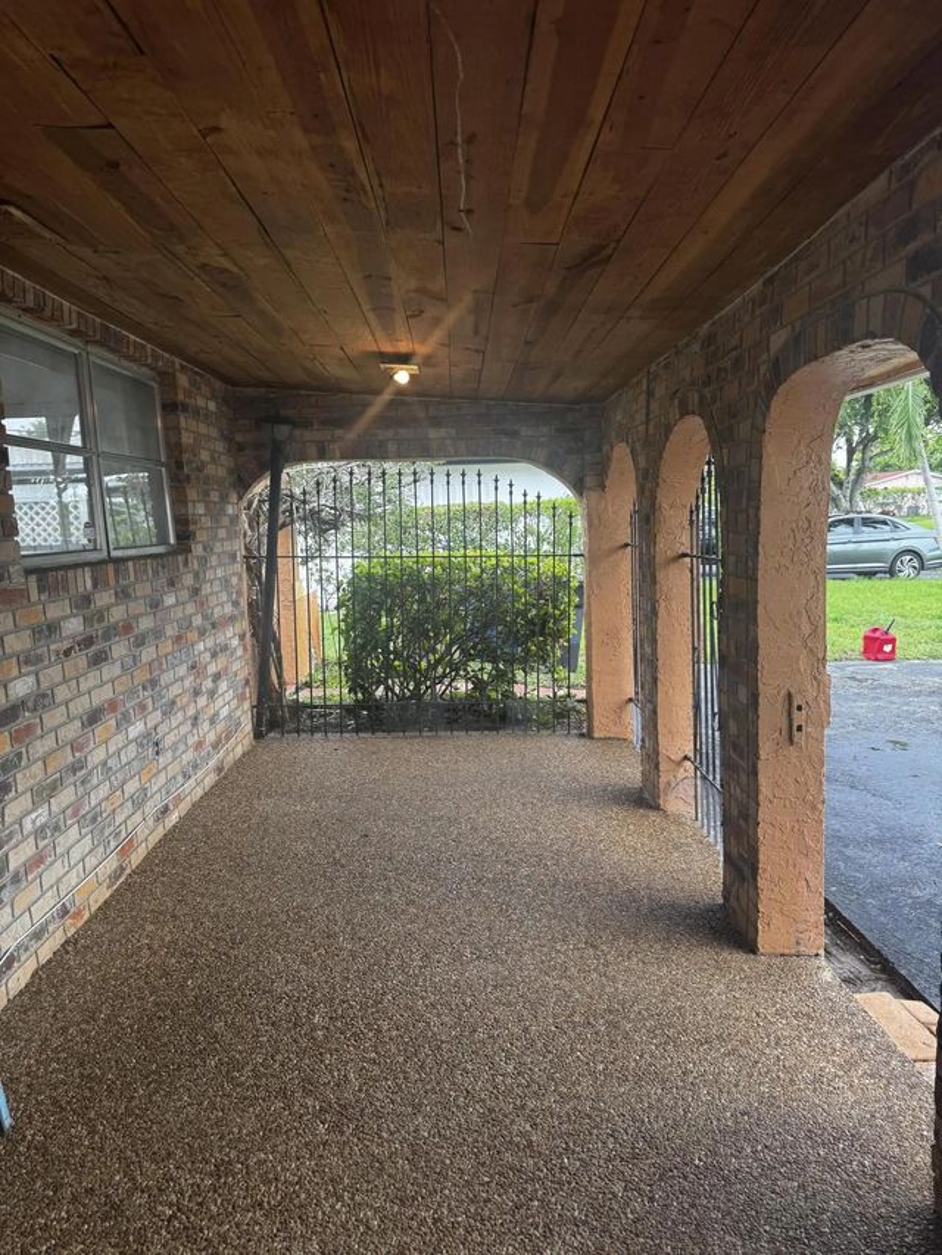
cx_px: 471
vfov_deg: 71.6
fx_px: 871
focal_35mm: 24
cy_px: 628
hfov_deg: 56.8
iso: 64
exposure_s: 1/149
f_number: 1.78
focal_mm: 6.76
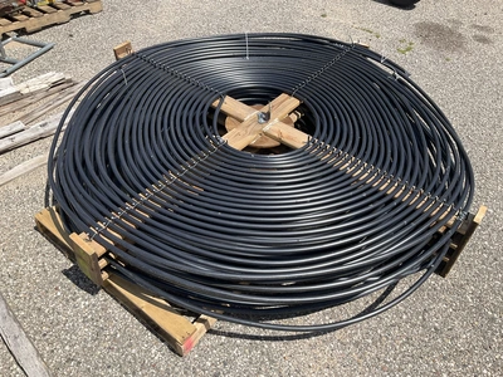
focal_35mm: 29
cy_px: 188
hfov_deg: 61.7
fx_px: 421
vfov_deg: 48.2
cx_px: 252
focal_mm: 3
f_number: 1.8
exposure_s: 1/1730
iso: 25
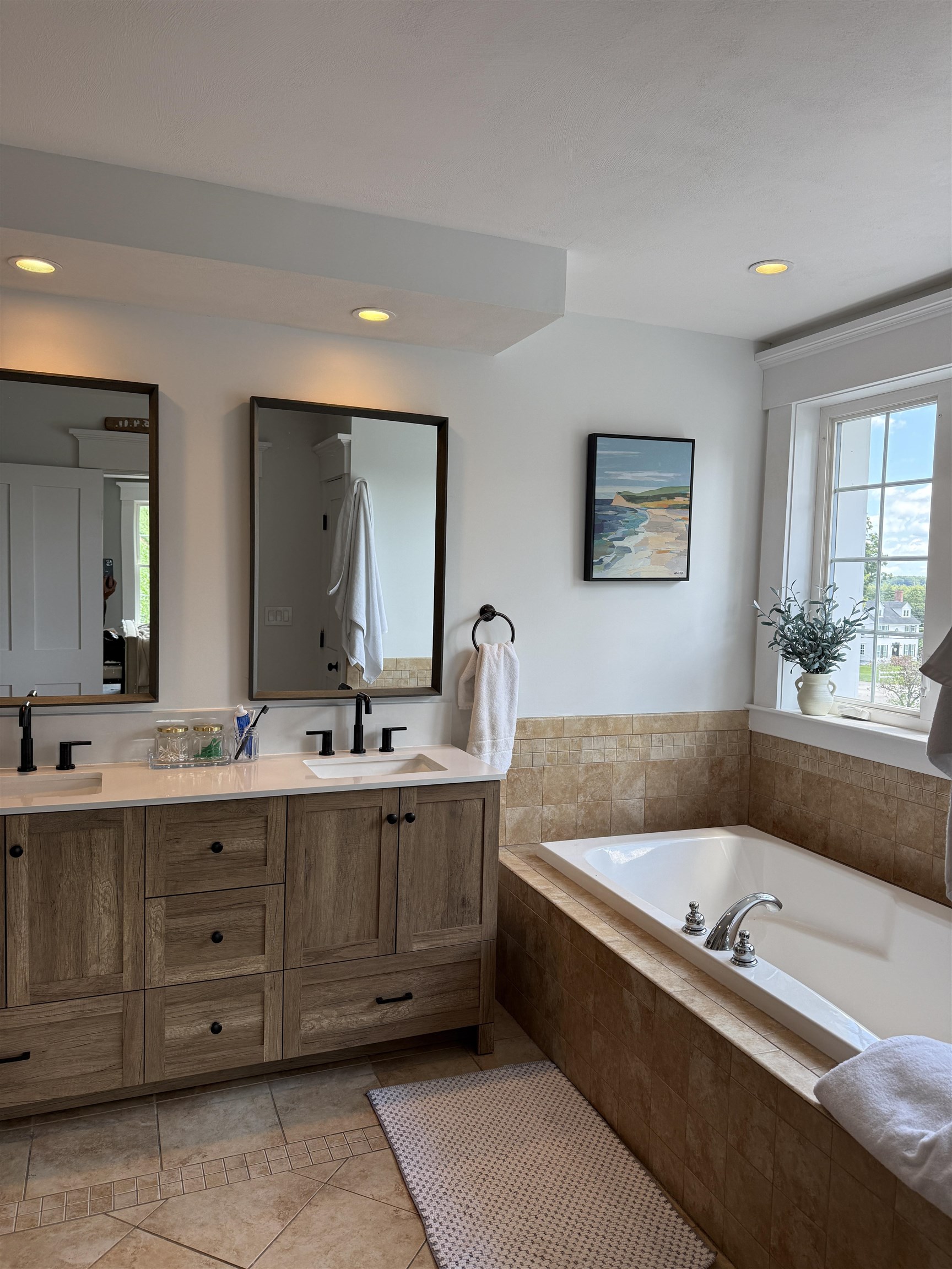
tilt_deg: -6.2
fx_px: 880
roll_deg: -3.3
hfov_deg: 56.8
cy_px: 634
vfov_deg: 71.6
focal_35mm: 24
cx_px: 476
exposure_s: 1/308
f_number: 1.78
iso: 100
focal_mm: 6.76
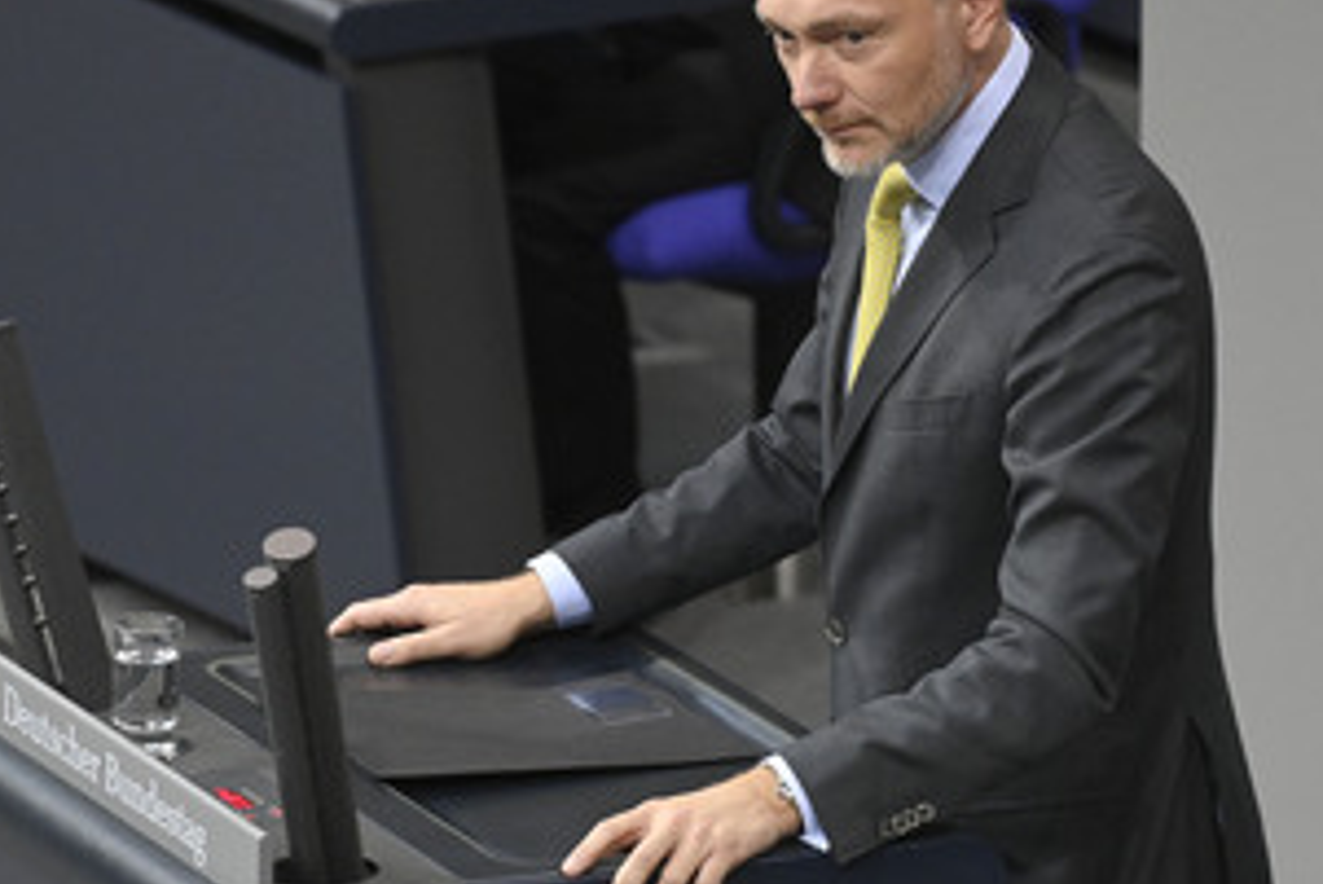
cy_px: 391
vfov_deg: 3.0
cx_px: 824
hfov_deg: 4.4
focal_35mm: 464
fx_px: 17059
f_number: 5.6
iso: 10000
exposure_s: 1/400
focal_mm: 310
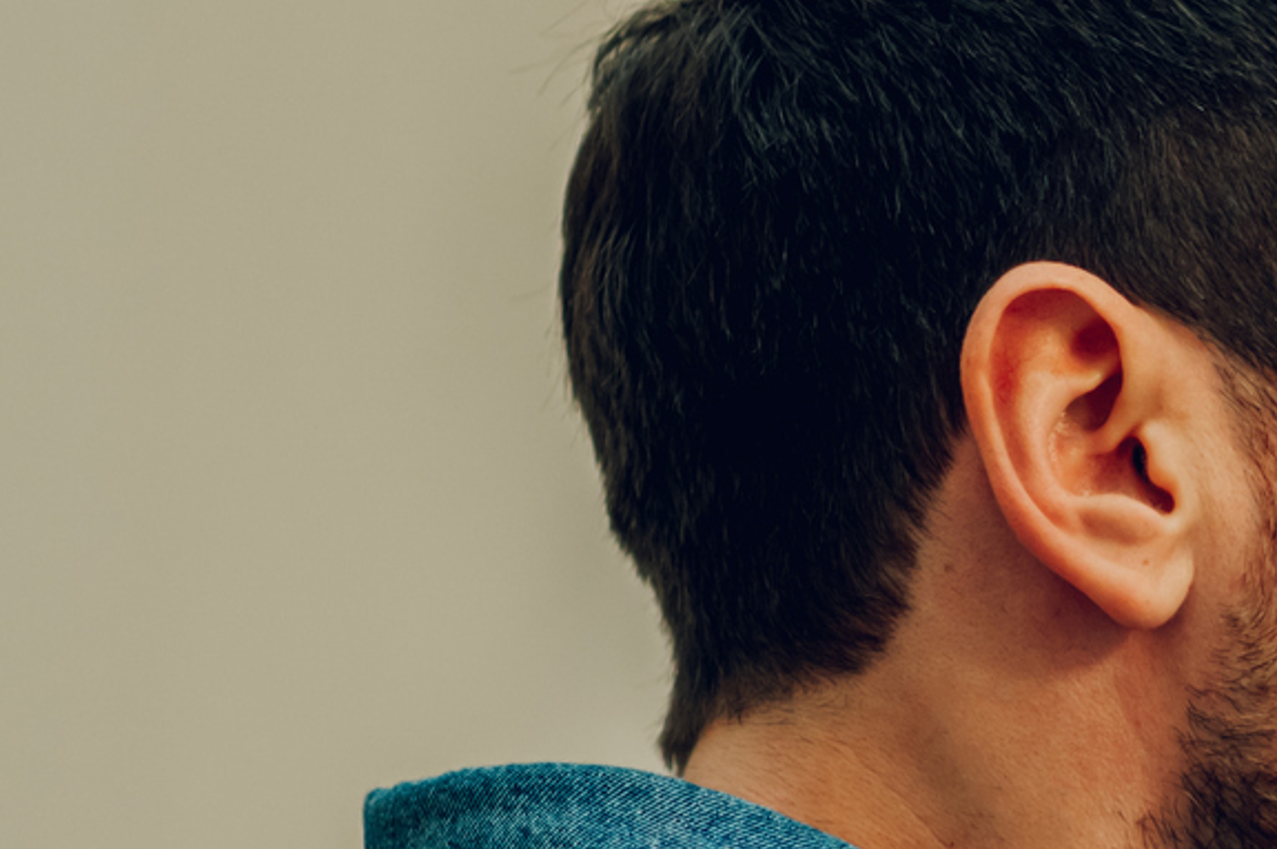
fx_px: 11093
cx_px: 2159
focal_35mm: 313
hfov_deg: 6.5
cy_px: 749
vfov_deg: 4.4
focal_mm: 85
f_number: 1.8
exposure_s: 1/250
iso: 500
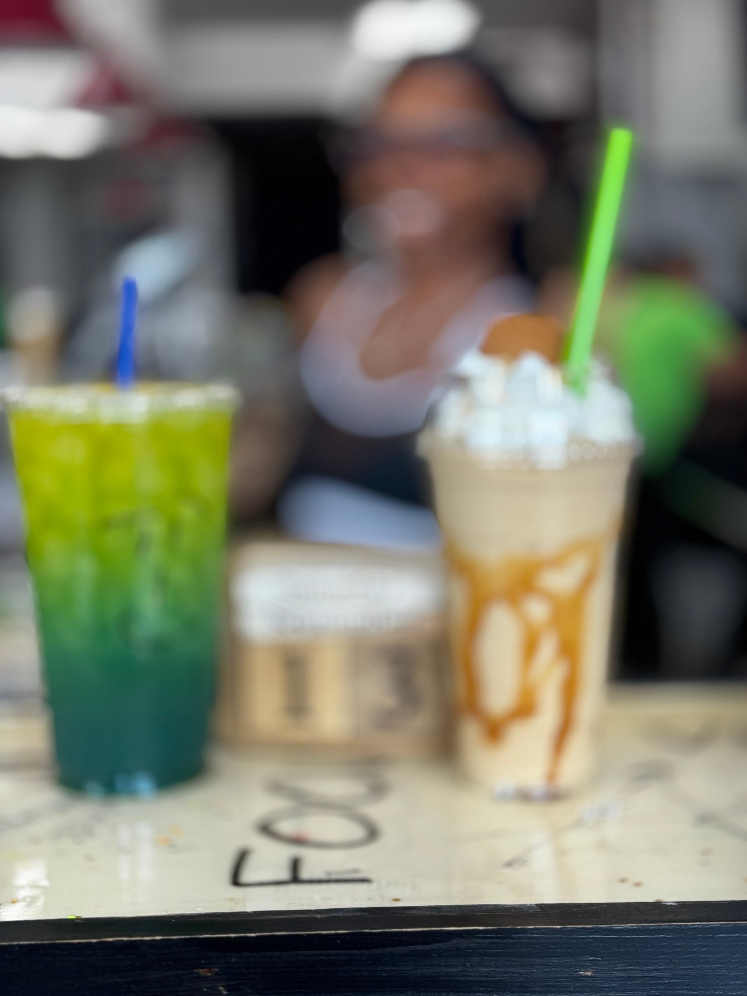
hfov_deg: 30.3
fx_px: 1381
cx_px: 374
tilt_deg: -9.4
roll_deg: +1.2
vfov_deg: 39.7
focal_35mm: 48
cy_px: 498
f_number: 1.78
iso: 80
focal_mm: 6.76
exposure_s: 1/120
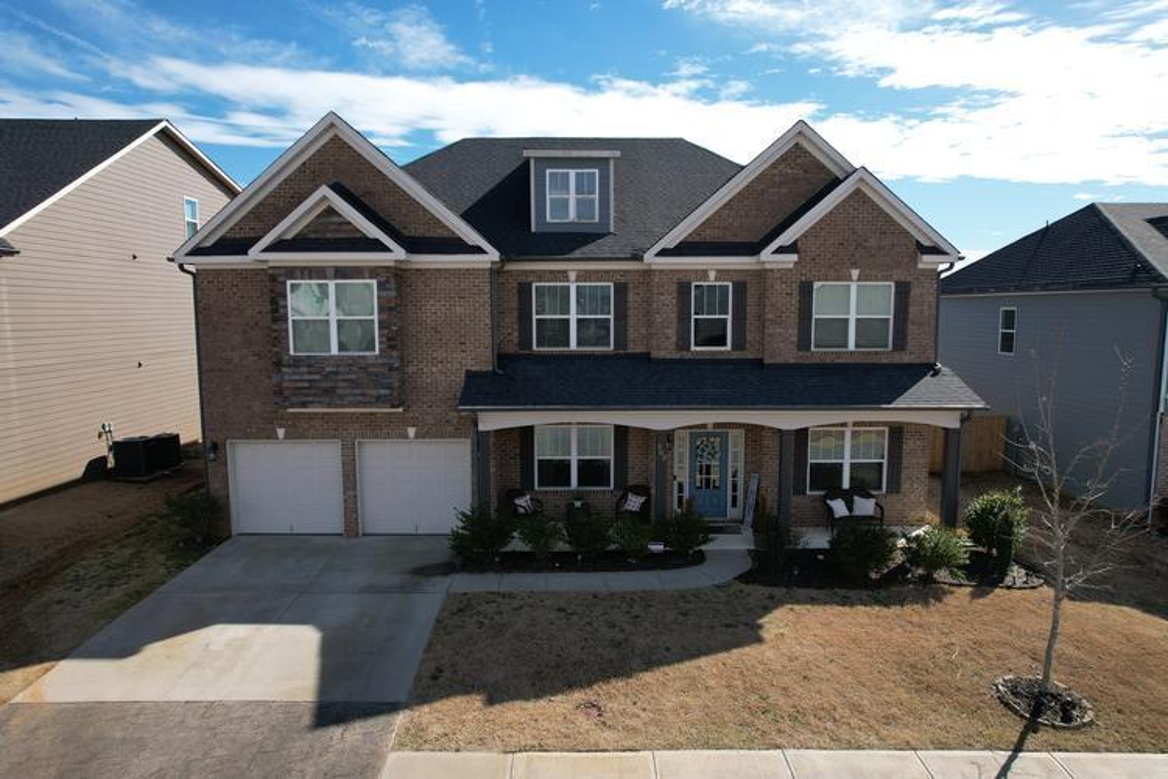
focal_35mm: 22
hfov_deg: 78.6
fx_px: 714
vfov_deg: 57.2
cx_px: 584
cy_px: 390
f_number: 2.8
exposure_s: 1/1600
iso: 100
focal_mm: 8.38
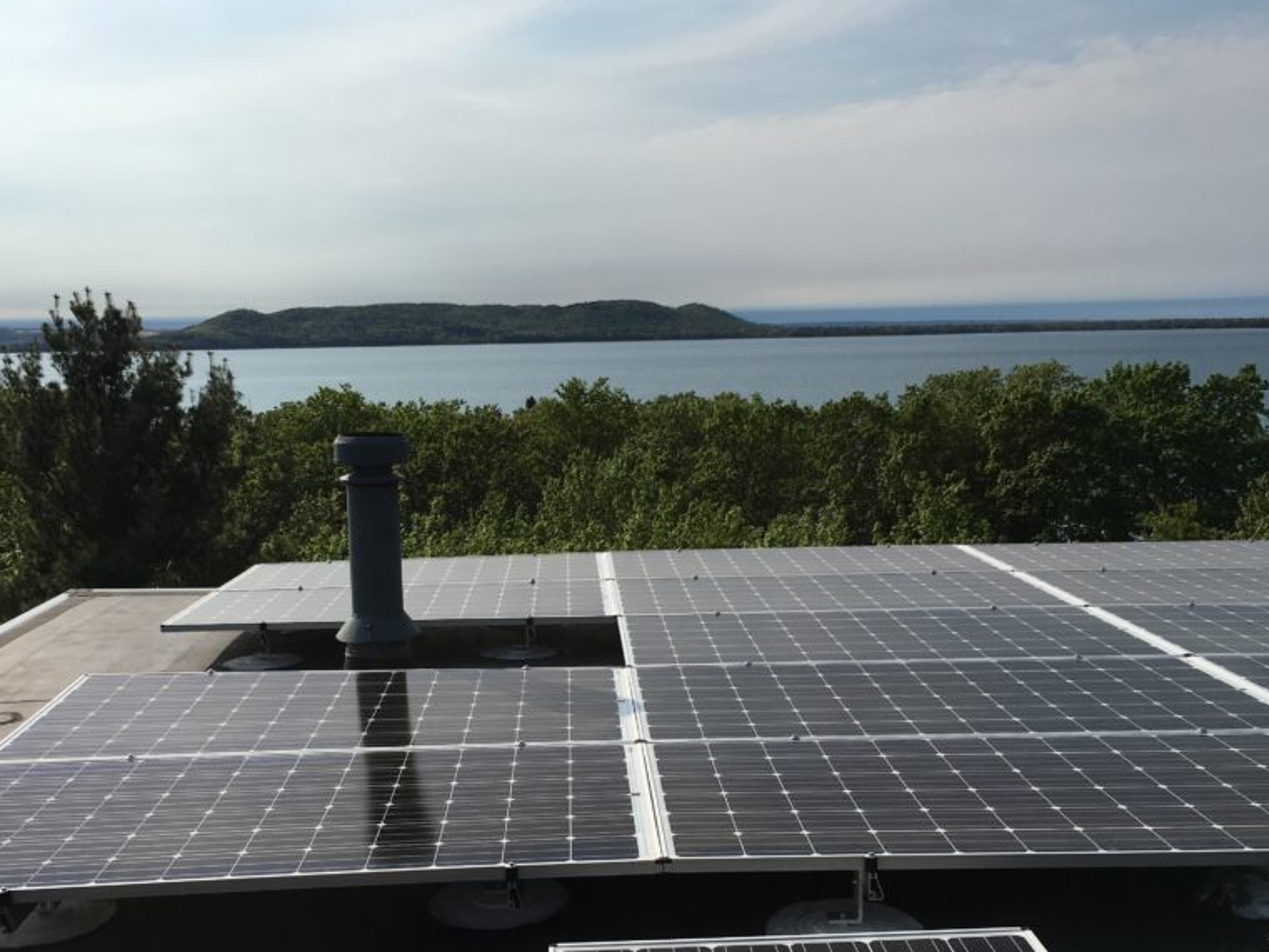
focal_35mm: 39
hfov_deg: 47.7
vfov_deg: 36.5
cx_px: 534
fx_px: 1430
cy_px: 617
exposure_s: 1/3663
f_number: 2.2
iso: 25
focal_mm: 4.15
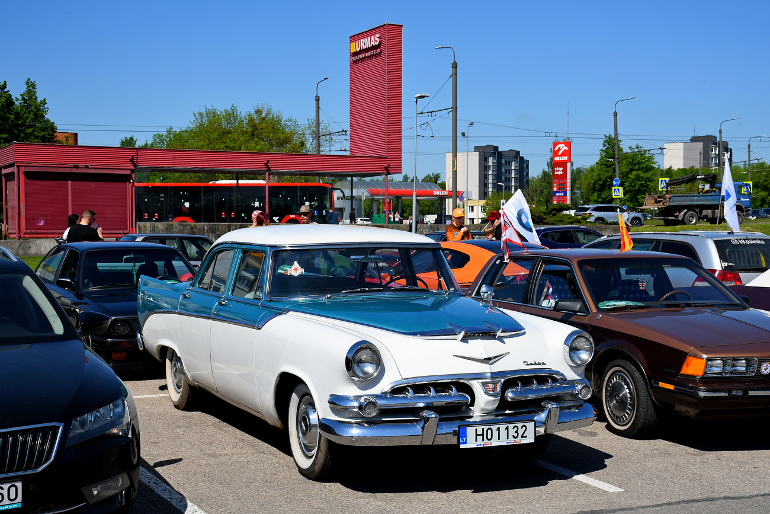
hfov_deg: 41.1
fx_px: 1027
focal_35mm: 48
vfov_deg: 28.1
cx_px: 385
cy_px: 257
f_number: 6.3
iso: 200
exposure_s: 1/1600
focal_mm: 32
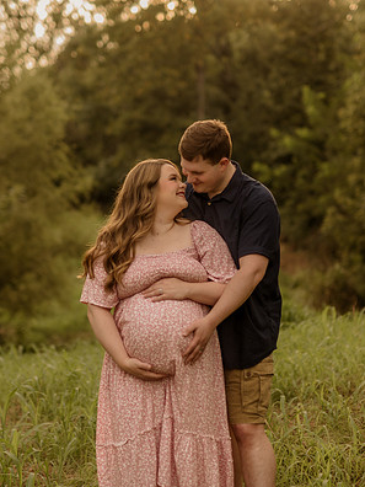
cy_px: 257
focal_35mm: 82
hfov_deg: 18.0
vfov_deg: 23.8
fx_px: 1153
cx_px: 182
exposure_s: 1/640
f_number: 1.8
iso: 125
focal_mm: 50
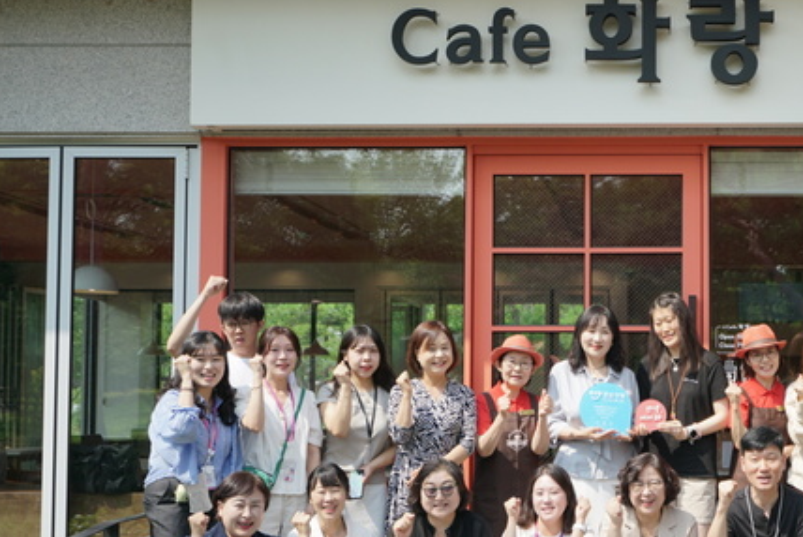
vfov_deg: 25.0
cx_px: 640
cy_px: 336
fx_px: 1205
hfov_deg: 35.7
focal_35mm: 54
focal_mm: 33
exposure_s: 1/500
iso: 100
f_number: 4
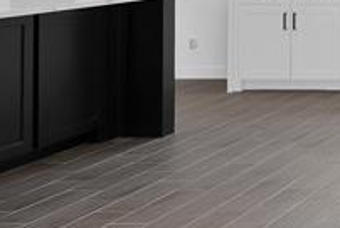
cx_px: 697
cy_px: -69
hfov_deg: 16.9
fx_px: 813
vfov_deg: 15.2
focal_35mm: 86
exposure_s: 1/10
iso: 640
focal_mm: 17
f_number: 9
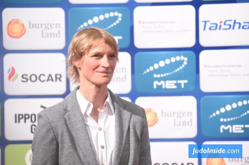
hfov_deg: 7.2
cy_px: 82
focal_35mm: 287
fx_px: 1984
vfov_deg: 4.8
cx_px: 124
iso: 3200
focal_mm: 190
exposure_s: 1/640
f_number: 5.6
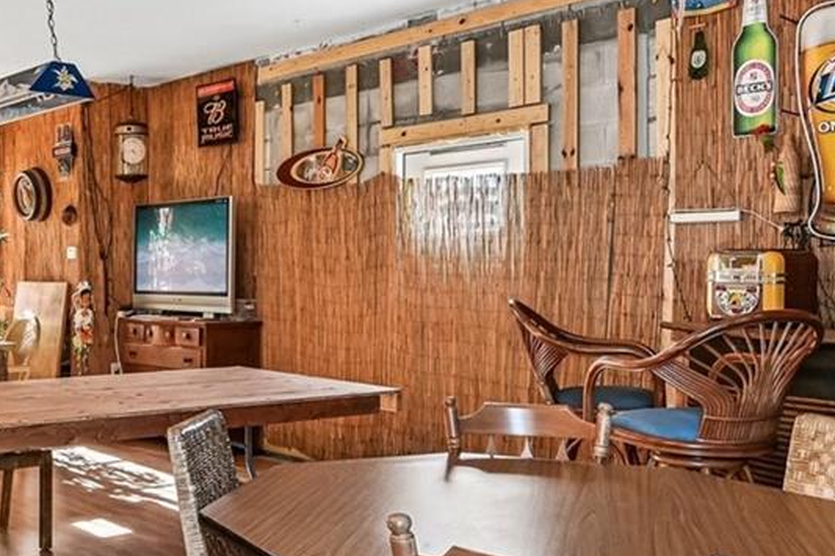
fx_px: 974
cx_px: 132
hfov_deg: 43.5
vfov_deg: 31.9
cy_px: 279
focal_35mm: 42
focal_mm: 14
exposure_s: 1/20
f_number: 8
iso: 2500
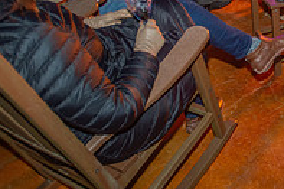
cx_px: 288
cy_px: -14
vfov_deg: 25.2
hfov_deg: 35.6
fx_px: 394
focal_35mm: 50
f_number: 2.8
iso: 2000
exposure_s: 1/10
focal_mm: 17
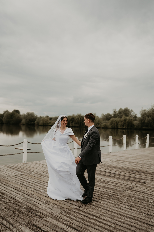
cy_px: 116
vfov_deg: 54.4
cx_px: 77
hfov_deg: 37.9
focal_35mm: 35
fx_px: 225
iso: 125
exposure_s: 1/6400
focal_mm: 35
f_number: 1.8
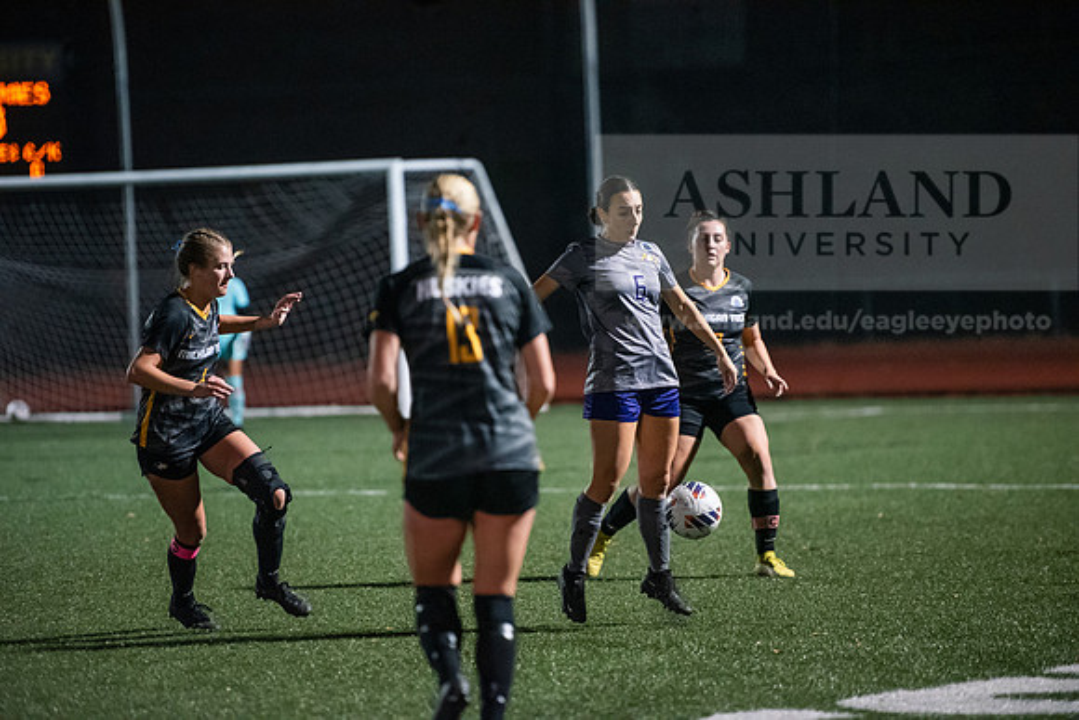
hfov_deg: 10.3
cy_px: 360
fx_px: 5996
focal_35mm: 200
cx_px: 540
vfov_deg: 6.9
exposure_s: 1/1000
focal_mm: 200
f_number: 2.8
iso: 8000
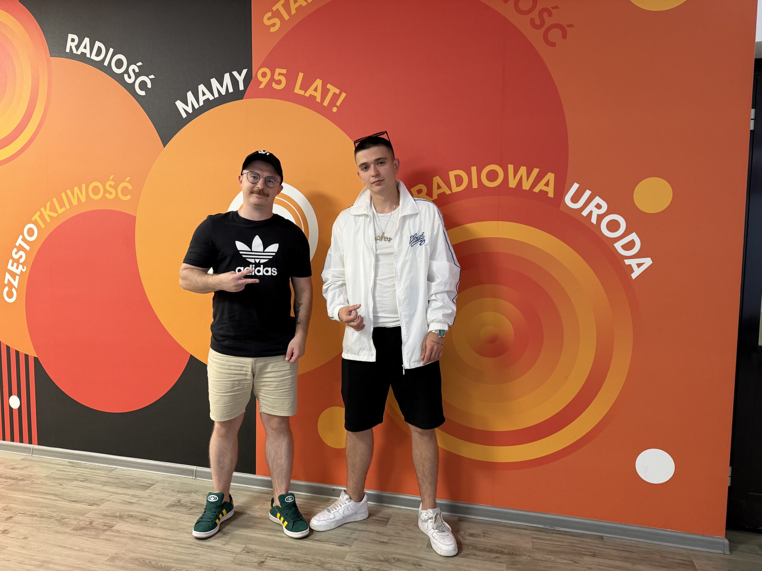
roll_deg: -0.1
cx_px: 381
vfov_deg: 56.8
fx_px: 528
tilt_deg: -4.4
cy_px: 286
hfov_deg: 71.6
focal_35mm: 24
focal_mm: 6.76
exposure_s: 1/50
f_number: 1.78
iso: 250
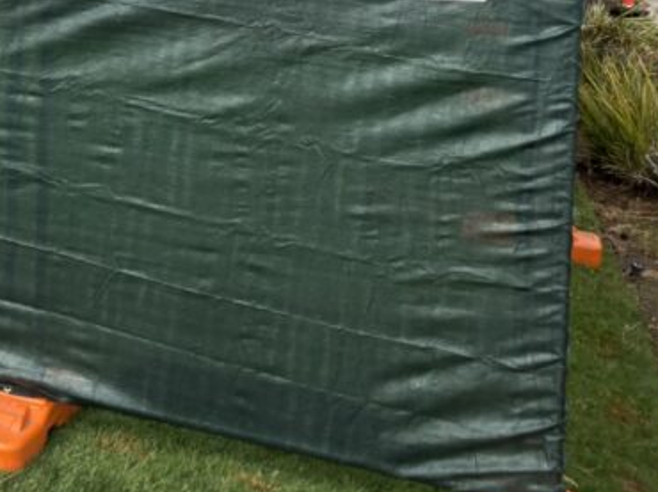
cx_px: -32
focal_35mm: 72
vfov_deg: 18.9
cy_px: -144
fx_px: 1368
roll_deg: +1.2
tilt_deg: -0.3
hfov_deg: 25.4
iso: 50
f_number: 1.6
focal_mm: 5.96
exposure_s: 1/3279
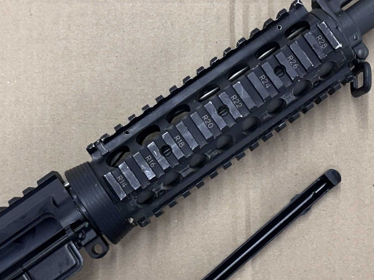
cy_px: 162
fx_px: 767
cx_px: 208
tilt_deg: -87.3
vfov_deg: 20.7
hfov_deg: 27.4
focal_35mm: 71
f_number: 1.78
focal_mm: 6.76
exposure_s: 1/120
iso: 160
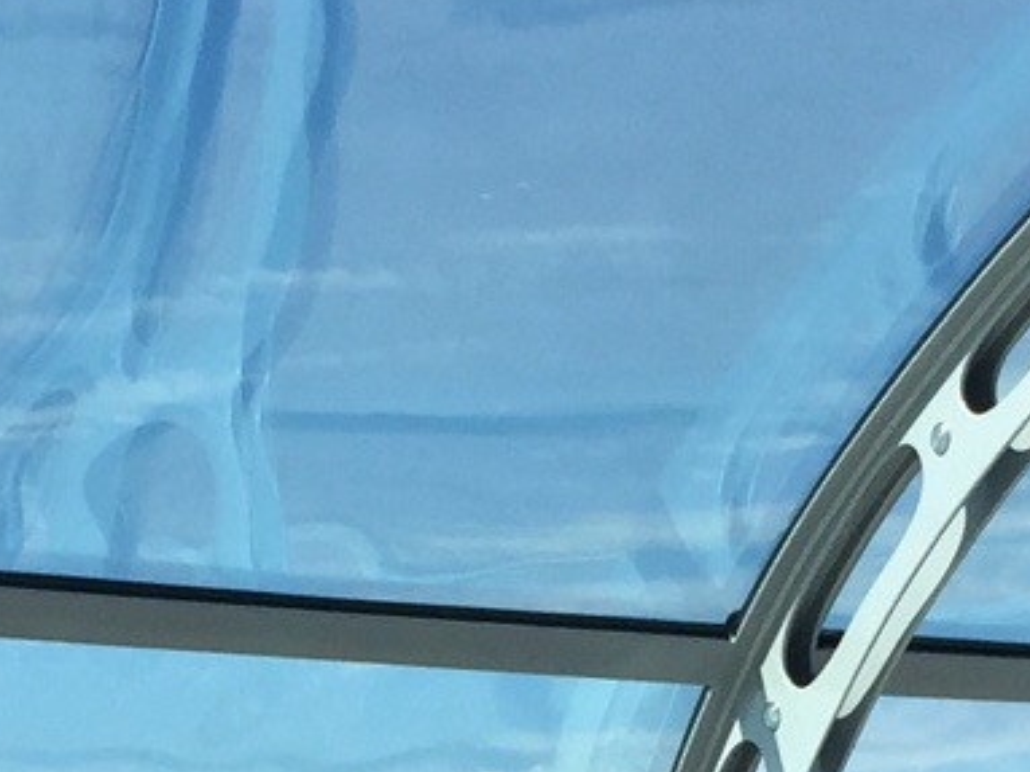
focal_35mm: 155
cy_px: 909
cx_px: 731
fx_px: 4611
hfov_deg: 12.7
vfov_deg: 9.4
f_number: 2.2
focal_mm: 4.15
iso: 32
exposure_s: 1/1582
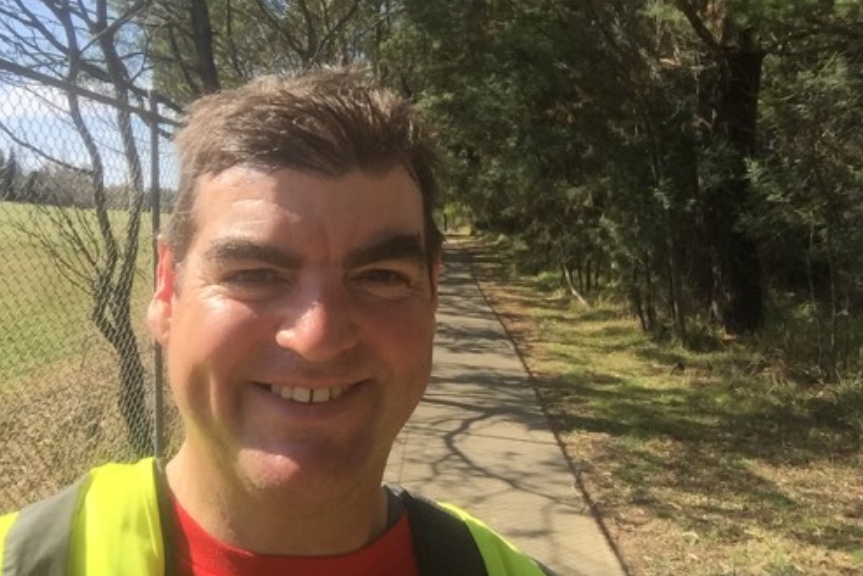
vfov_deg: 38.8
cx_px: 413
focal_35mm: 34
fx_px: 815
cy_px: 243
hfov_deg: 55.8
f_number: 2.2
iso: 32
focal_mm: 2.65
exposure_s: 1/525
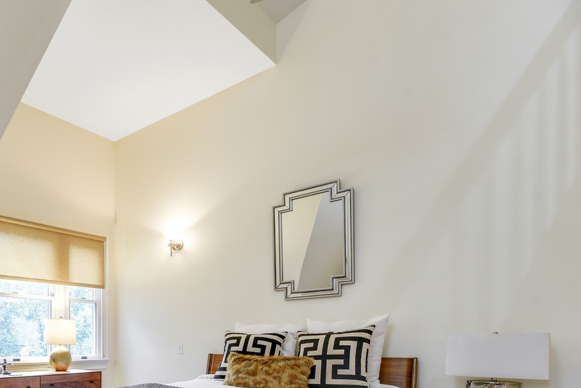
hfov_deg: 59.5
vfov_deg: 45.3
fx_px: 420
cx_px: 63
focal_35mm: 26
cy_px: 344
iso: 400
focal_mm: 14
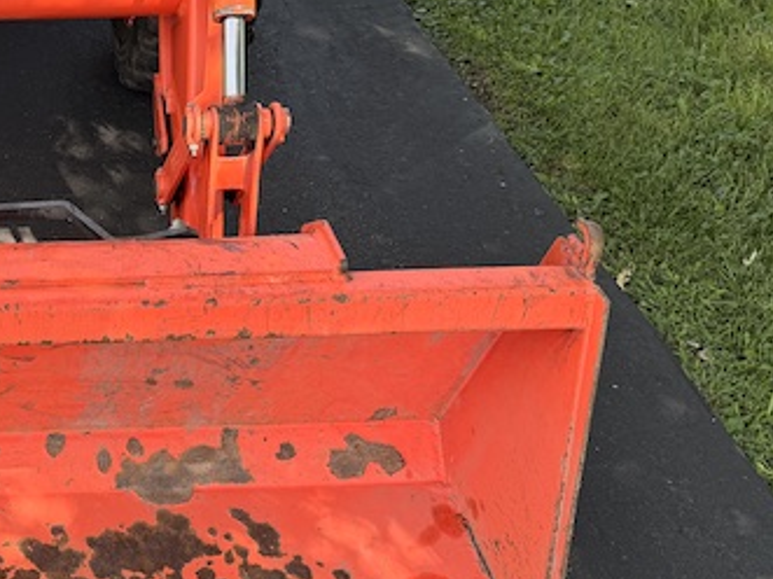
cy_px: 397
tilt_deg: -42.0
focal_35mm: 58
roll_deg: -0.5
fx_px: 1295
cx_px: -37
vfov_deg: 25.1
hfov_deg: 30.4
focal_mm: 6.76
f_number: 1.78
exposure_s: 1/765
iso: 100
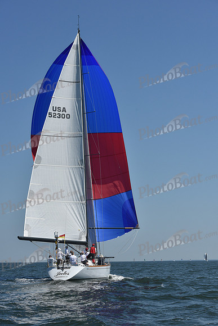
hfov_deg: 13.4
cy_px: 163
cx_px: 109
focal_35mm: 102
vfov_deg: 20.0
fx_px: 926
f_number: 10
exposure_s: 1/1250
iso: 250
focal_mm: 102
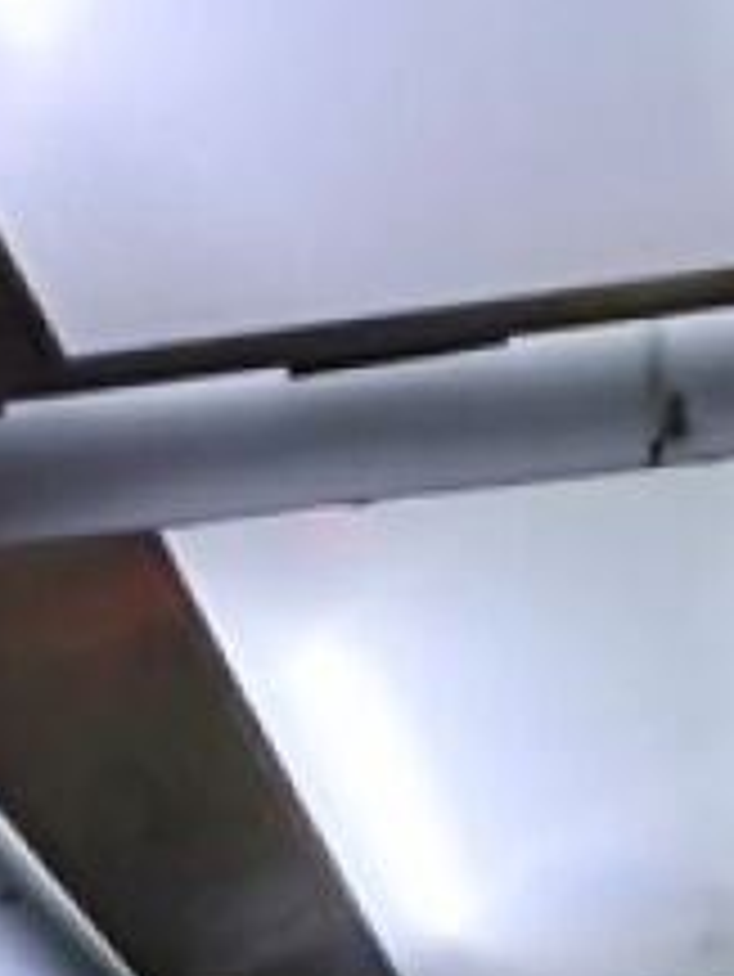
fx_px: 1751
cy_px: 2046
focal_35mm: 62
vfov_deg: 18.0
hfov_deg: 23.4
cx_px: 567
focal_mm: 2.22
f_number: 2.2
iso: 1000
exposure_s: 1/60
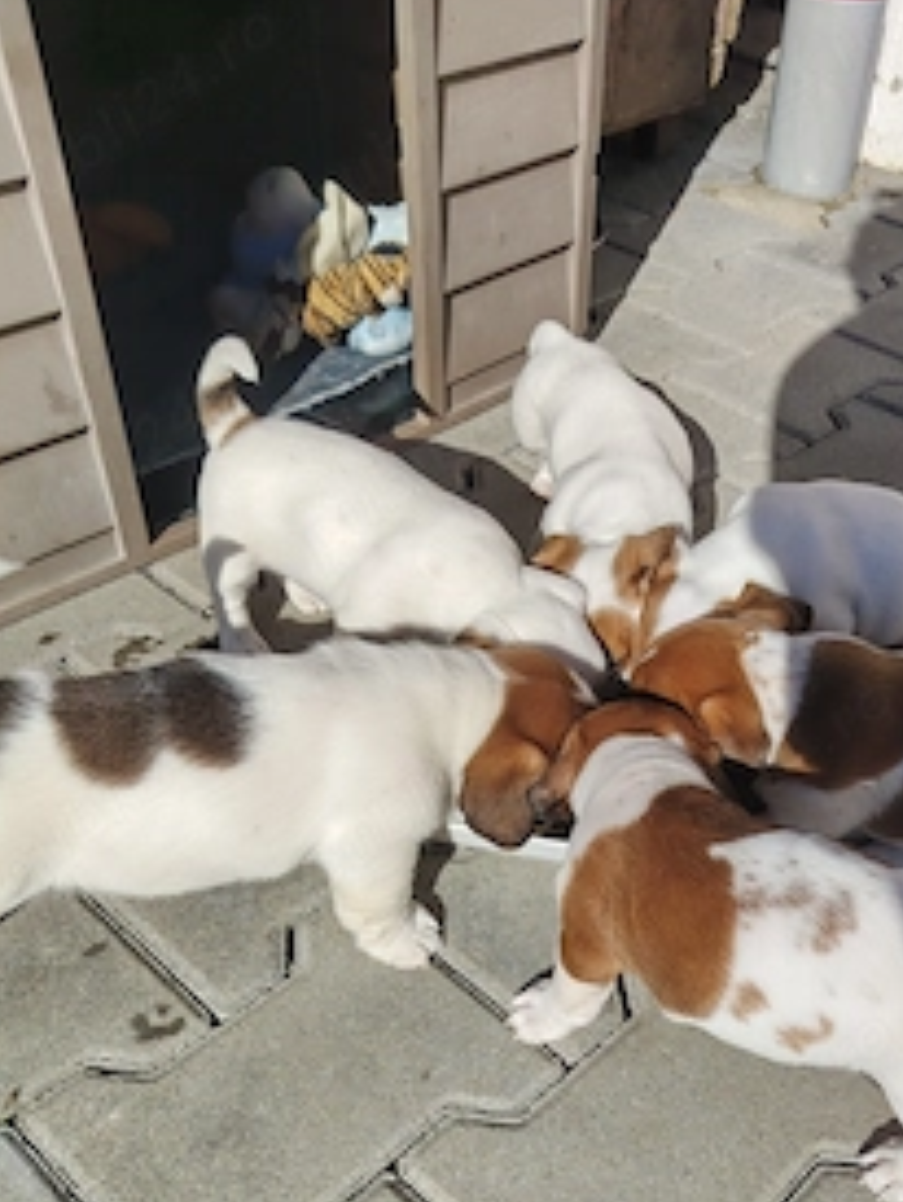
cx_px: 596
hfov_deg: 40.3
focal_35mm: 35
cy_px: 860
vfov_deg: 51.0
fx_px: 1215
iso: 100
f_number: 1.75
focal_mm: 5.25
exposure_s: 1/1648
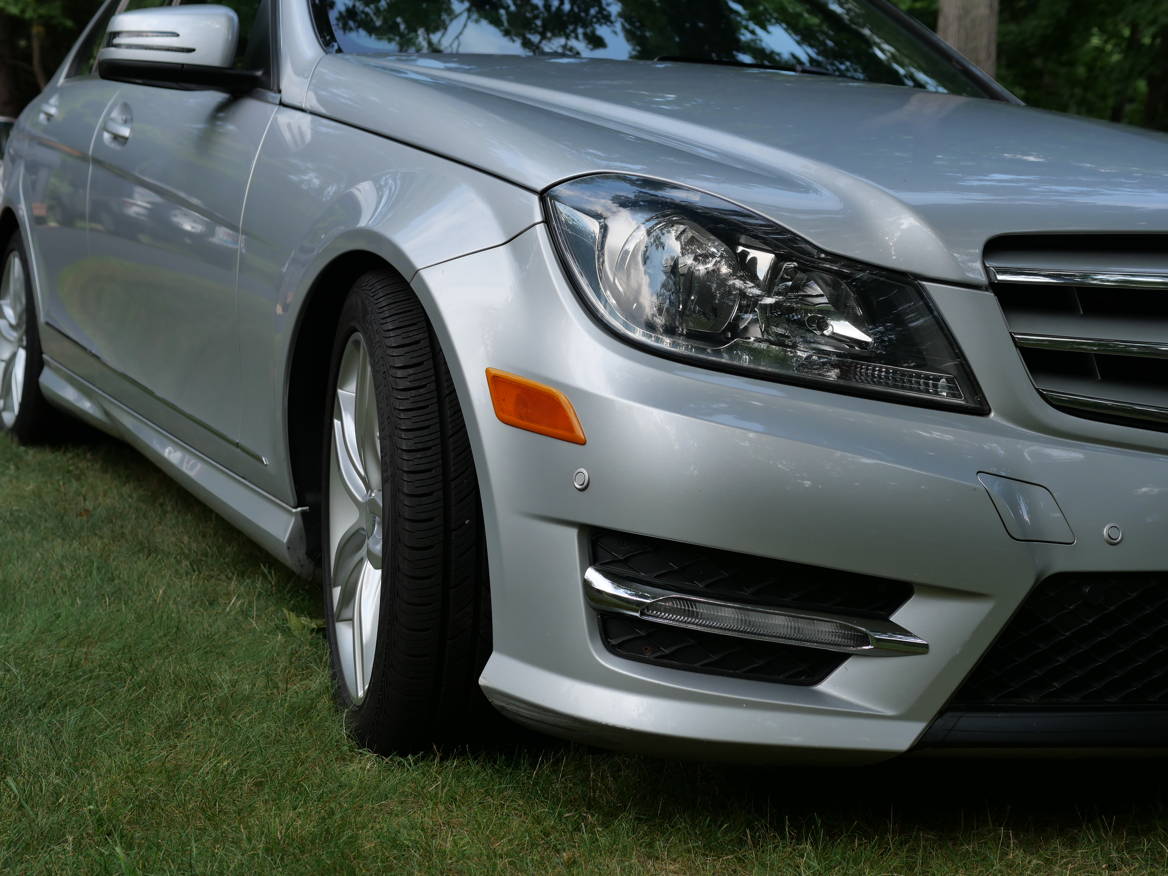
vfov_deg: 29.1
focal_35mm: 50
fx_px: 1687
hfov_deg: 38.2
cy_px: 438
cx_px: 584
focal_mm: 25
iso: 200
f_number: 3.5
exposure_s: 1/800
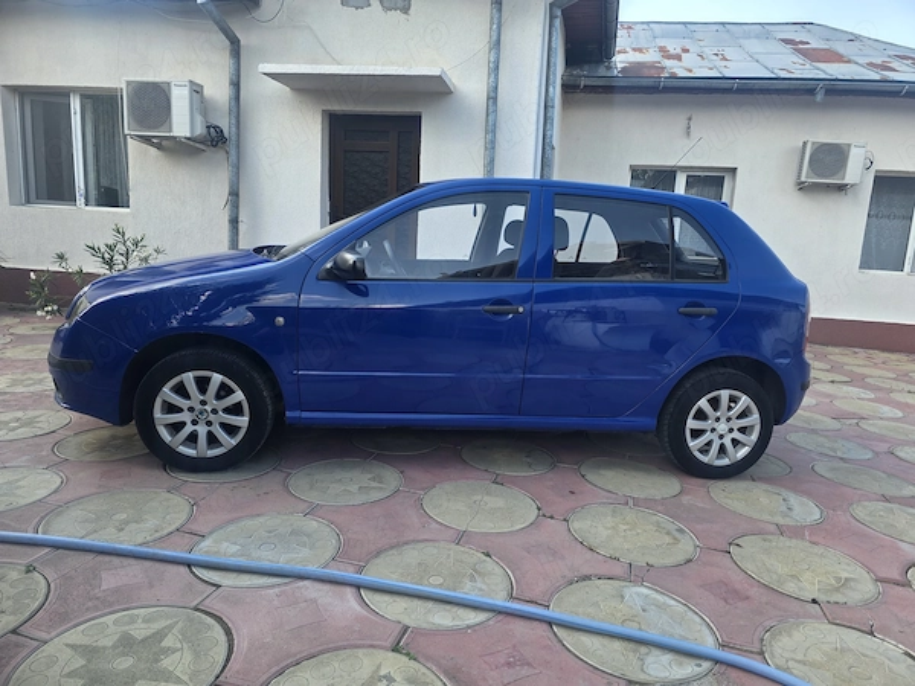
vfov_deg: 58.9
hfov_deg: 73.9
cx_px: 458
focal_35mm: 23
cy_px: 343
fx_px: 608
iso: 40
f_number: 1.7
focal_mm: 6.3
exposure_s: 1/359
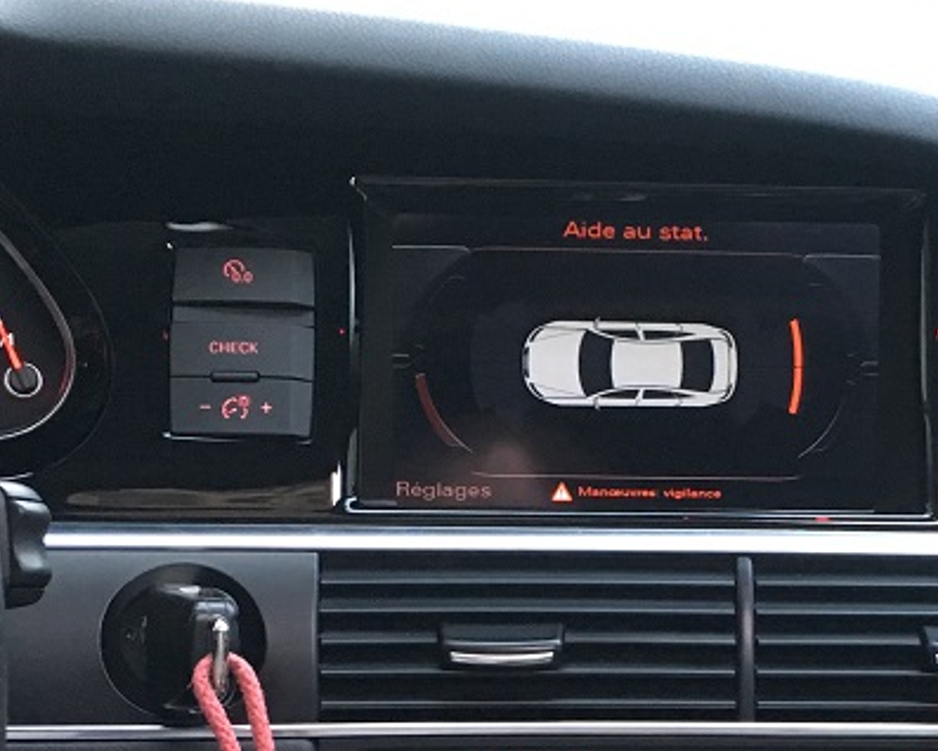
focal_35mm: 73
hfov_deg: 25.8
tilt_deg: -20.7
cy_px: 782
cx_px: 671
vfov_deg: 20.2
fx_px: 2028
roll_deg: -6.6
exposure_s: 1/33
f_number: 2.2
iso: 250
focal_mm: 4.15
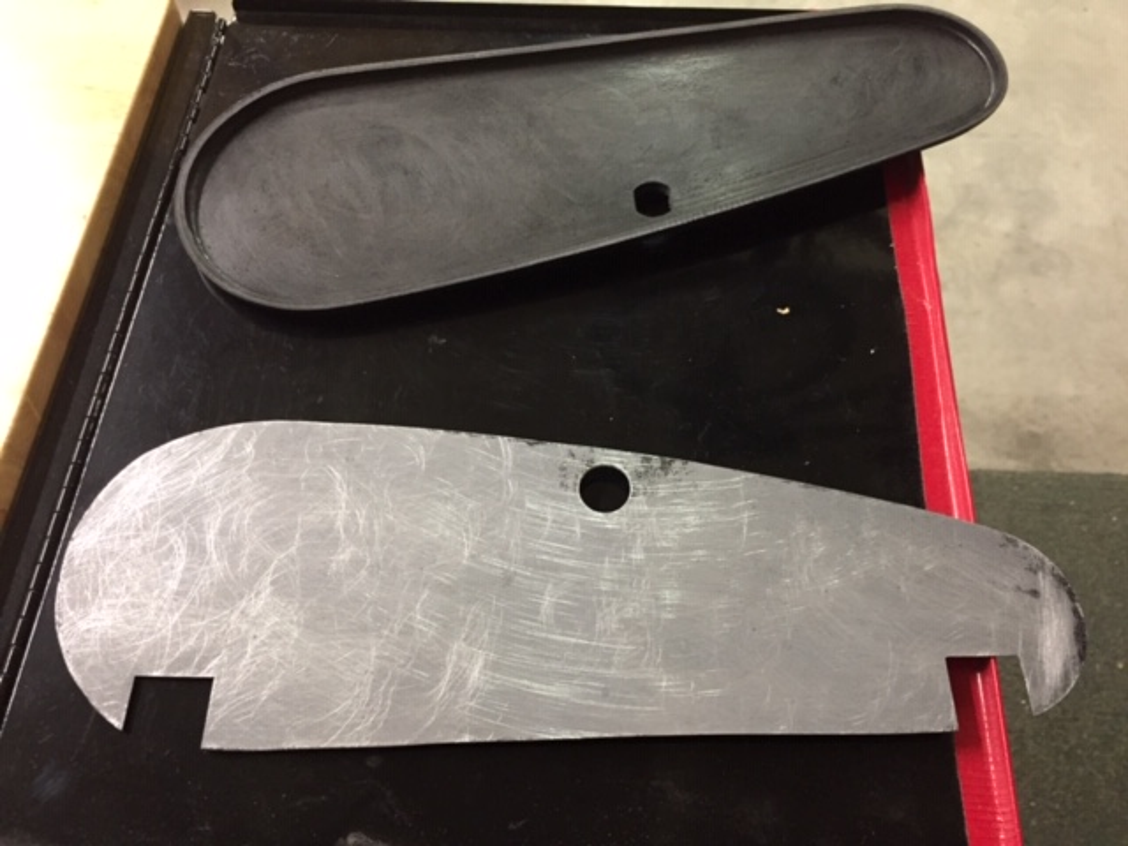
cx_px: 564
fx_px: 945
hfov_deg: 61.7
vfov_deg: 48.2
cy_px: 423
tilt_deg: -62.6
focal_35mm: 29
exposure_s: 1/30
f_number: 2.2
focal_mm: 4.15
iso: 250
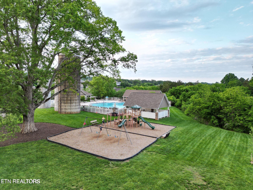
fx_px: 175
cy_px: 95
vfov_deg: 56.8
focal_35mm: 24
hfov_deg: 71.6
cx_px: 126
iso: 100
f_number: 1.7
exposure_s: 1/320
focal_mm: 6.72
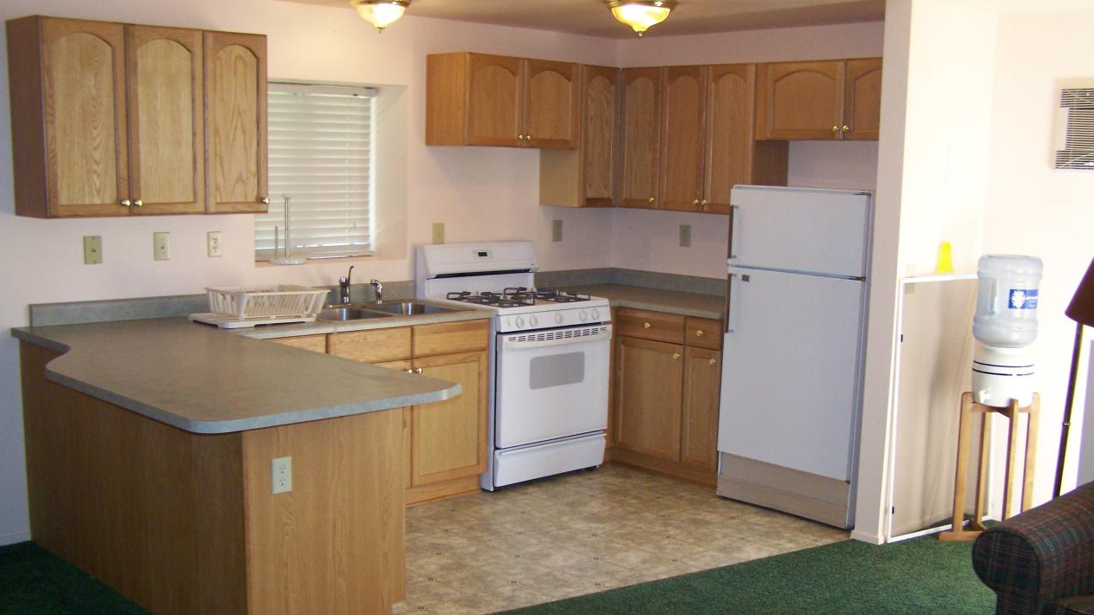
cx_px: 544
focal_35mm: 42
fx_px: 1218
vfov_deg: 28.3
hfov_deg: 48.4
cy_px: 357
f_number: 2.8
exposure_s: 1/60
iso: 160
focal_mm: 6.3
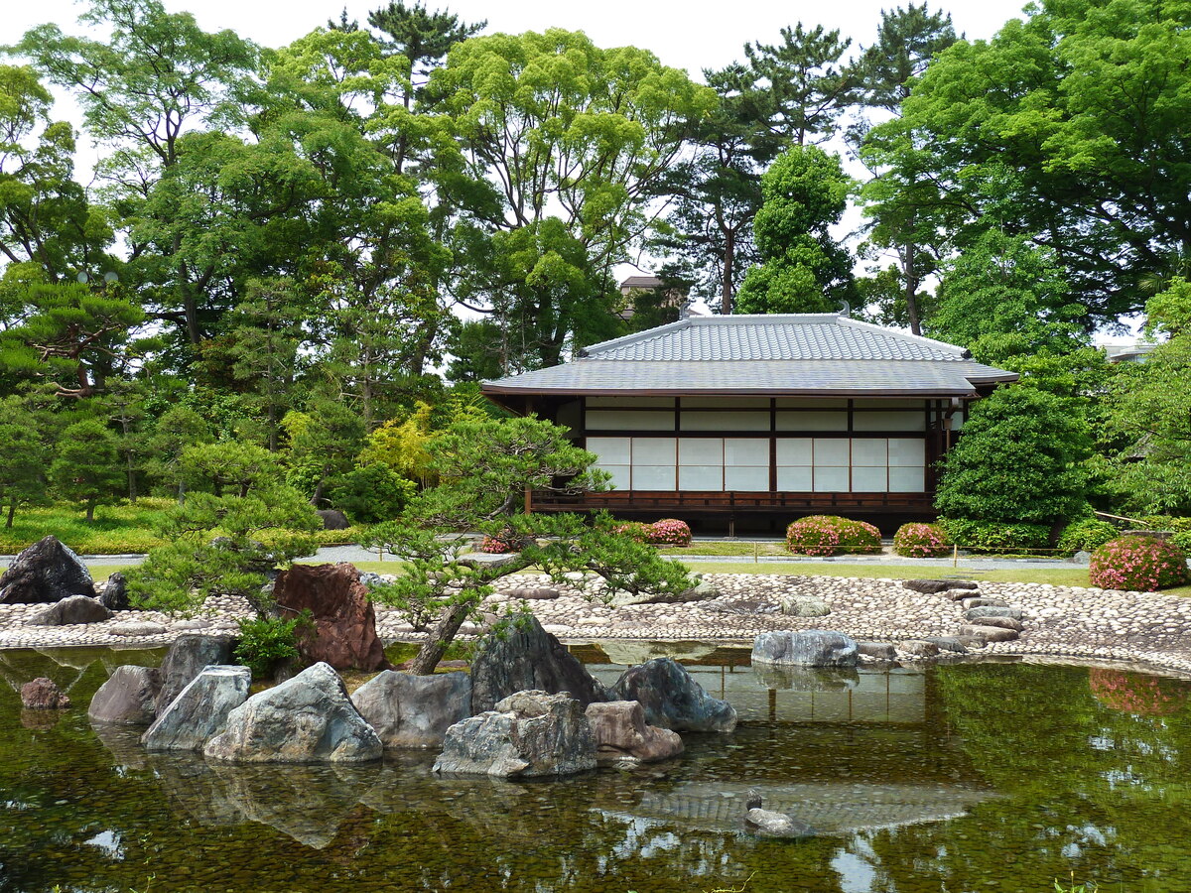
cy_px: 446
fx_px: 1273
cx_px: 596
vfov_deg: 38.7
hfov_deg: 50.1
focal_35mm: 37
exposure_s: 1/250
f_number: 4
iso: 80
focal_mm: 6.1
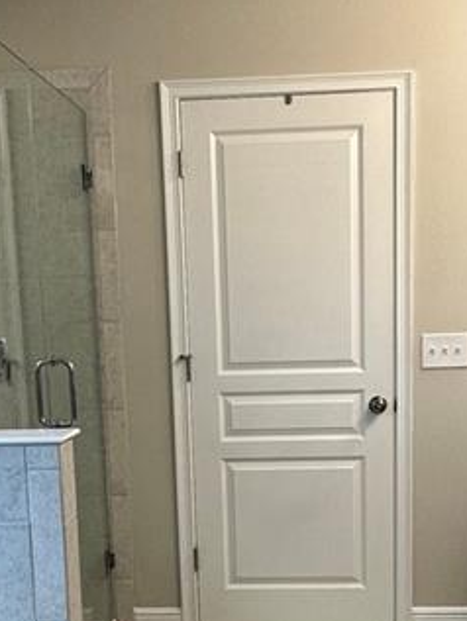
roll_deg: +1.5
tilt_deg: -10.1
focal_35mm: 53
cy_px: 447
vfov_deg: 35.5
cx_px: 232
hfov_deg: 27.5
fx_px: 953
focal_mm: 2.22
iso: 100
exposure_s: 1/120
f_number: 2.2
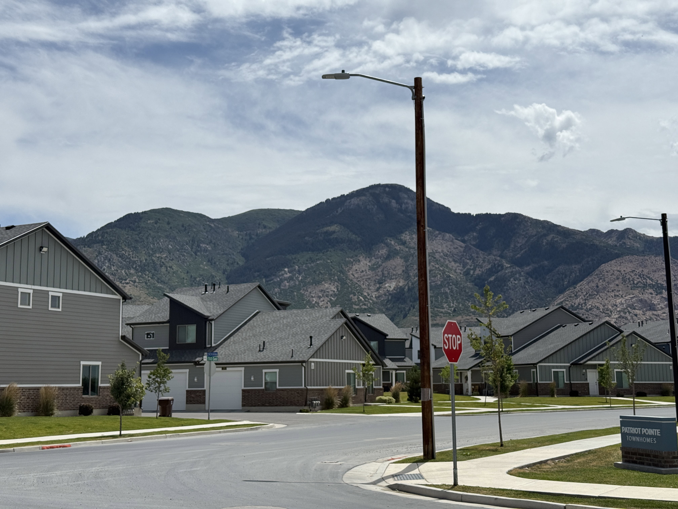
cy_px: 254
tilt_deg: +9.1
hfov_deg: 39.7
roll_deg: +0.4
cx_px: 339
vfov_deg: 30.3
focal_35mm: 48
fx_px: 940
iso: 64
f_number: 1.78
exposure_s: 1/11364
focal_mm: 6.76
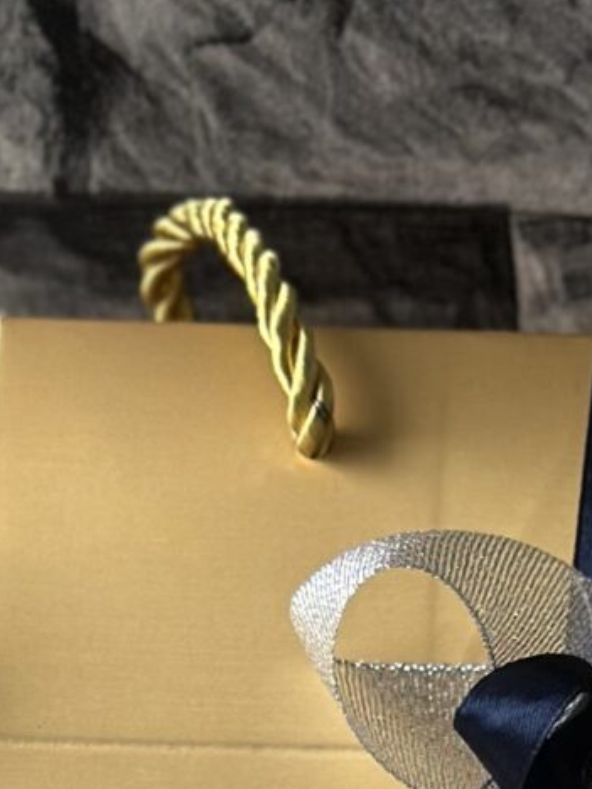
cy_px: 1607
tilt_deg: -48.3
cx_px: 993
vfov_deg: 9.4
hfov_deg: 7.4
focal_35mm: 197
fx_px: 4492
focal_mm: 6.86
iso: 80
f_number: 1.78
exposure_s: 1/127
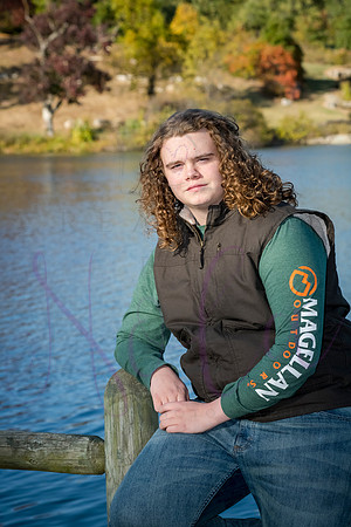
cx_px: 176
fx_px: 1462
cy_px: 264
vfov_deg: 20.4
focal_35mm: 100
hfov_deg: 13.7
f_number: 9
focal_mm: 100
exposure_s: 1/800
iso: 640
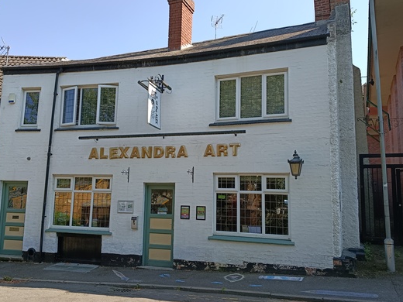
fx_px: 373
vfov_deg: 44.2
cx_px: 193
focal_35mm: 32
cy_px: 146
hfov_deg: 56.8
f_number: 1.8
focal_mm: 4.81
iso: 144
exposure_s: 1/705
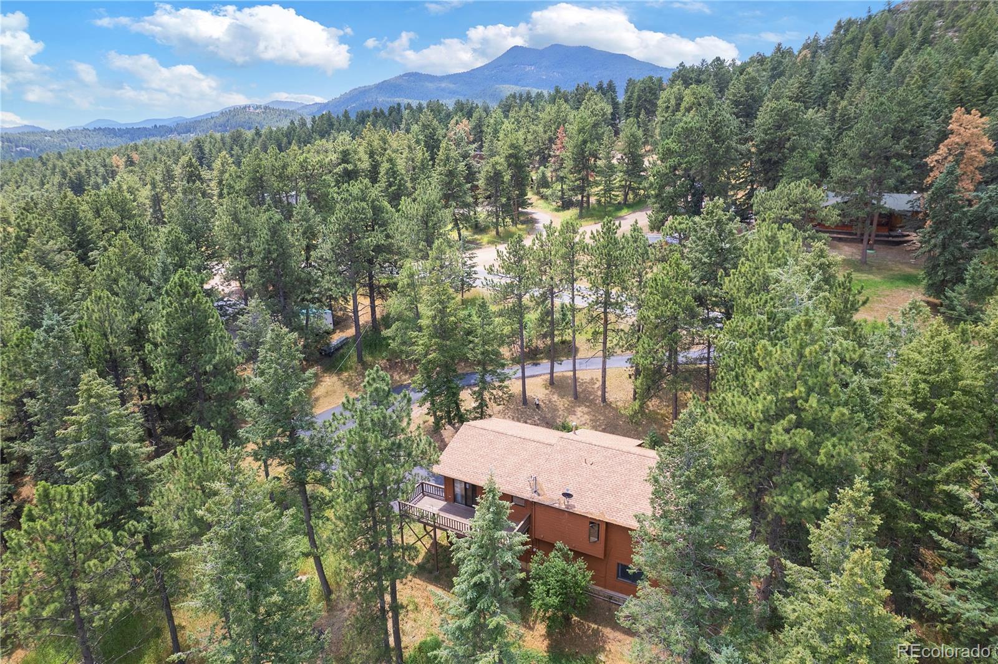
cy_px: 332
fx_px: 610
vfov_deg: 57.2
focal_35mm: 22
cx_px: 499
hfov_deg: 78.6
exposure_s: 1/20
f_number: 2.8
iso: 100
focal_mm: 8.38
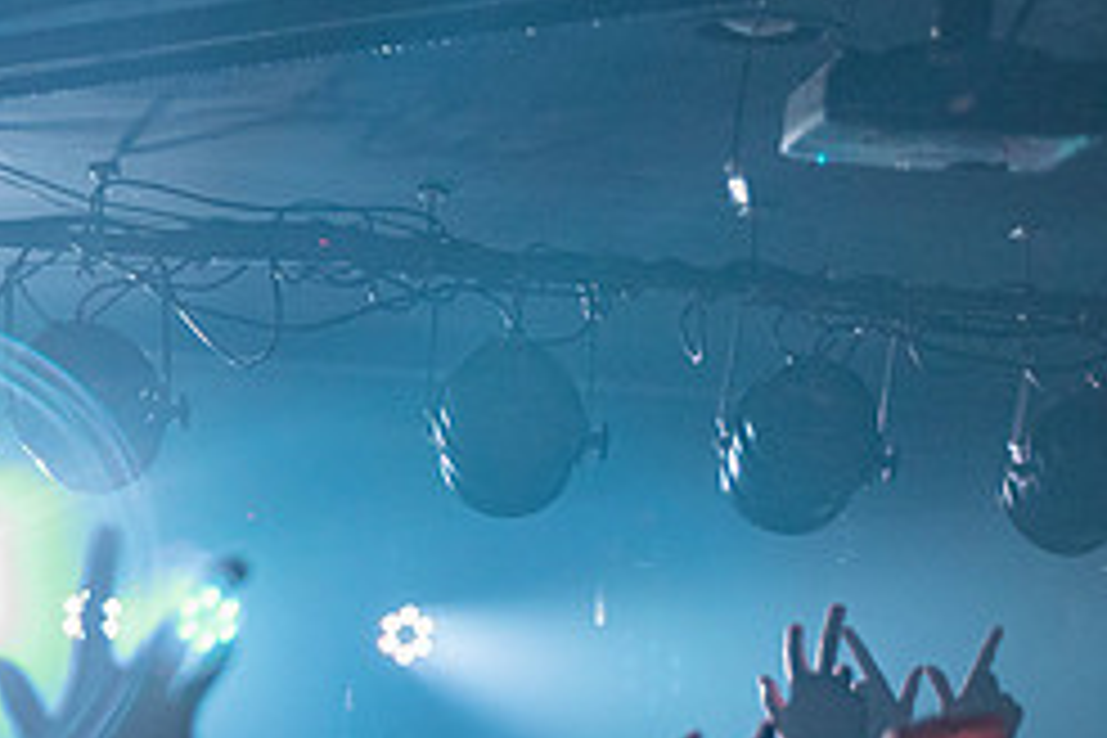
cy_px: 565
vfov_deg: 10.3
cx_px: 93
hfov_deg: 15.2
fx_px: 4089
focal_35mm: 133
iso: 1600
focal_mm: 48
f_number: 2.8
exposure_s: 1/160
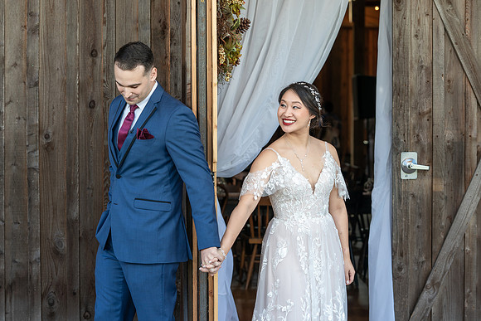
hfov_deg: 23.7
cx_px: 240
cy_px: 160
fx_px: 1147
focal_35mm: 86
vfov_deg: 15.9
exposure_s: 1/200
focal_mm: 85
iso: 250
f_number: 4
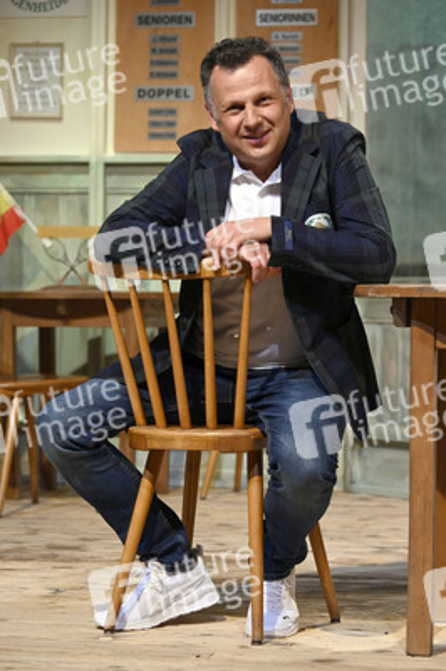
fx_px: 2141
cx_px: 223
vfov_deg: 17.8
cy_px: 336
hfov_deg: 11.9
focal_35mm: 115
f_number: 6.3
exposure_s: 1/80
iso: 1600
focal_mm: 115
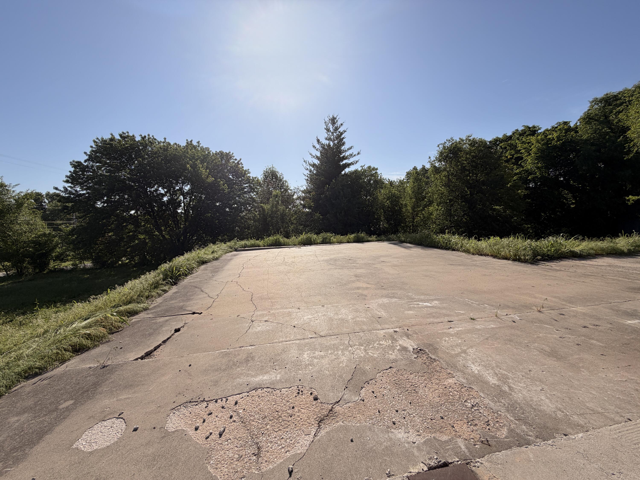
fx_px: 259
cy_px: 240
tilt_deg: -2.1
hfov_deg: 102.1
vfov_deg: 85.7
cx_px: 320
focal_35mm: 14
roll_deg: +2.8
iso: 20
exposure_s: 1/1399
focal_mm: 2.22
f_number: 2.2
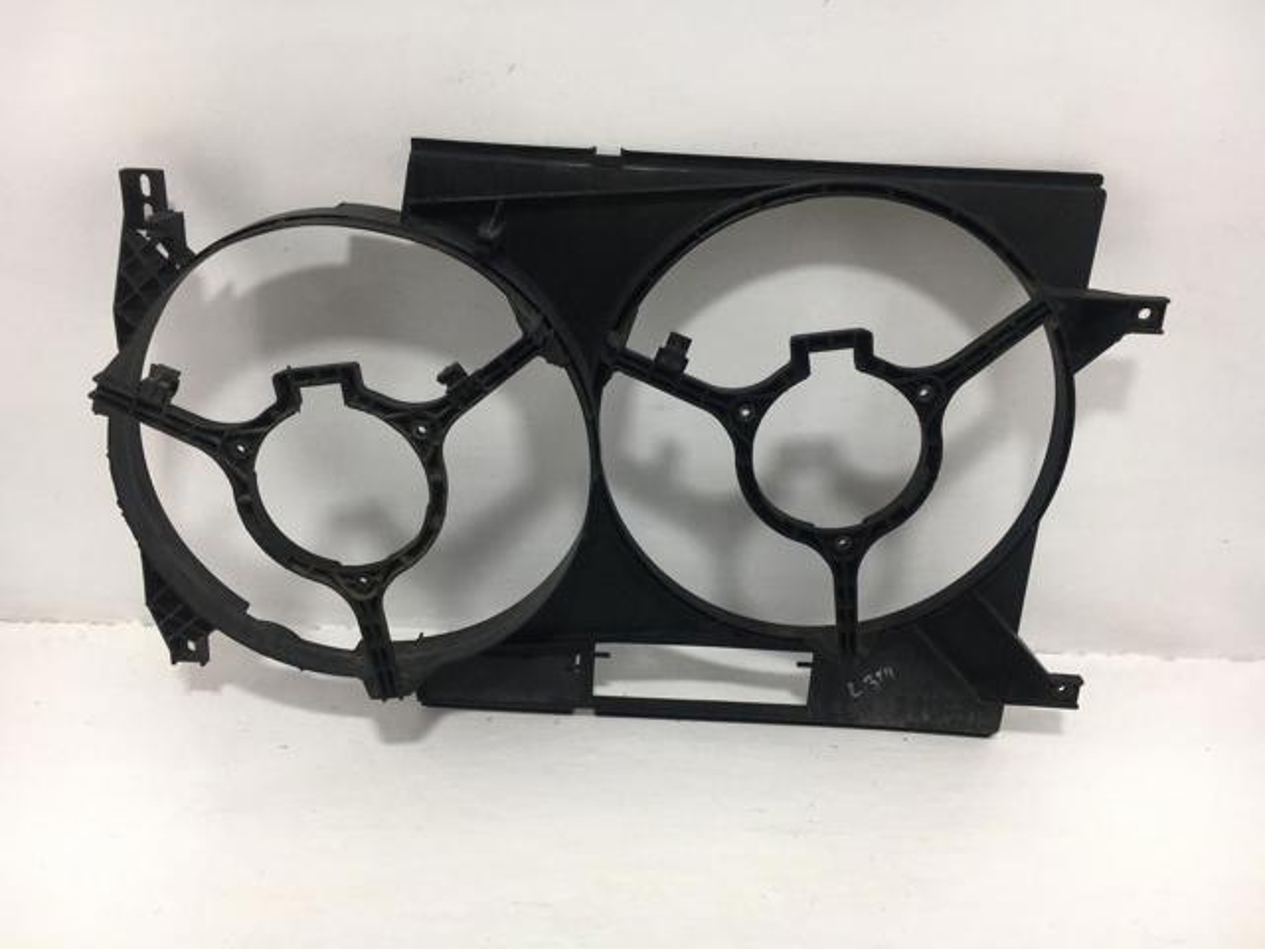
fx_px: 1060
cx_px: 632
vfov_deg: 48.2
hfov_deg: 61.7
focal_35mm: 29
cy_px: 474
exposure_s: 1/442
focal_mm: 4.15
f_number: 2.2
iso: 25
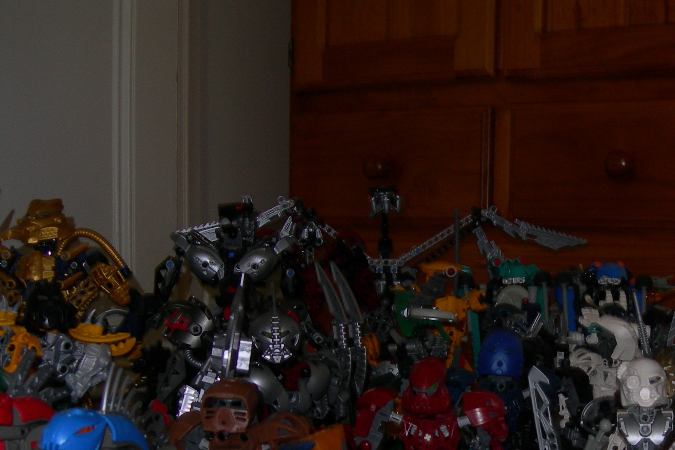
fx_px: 1312
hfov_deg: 28.4
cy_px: 387
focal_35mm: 70
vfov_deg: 19.2
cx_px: 517
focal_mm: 7.8
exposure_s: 1/60.1
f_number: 2.8
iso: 50
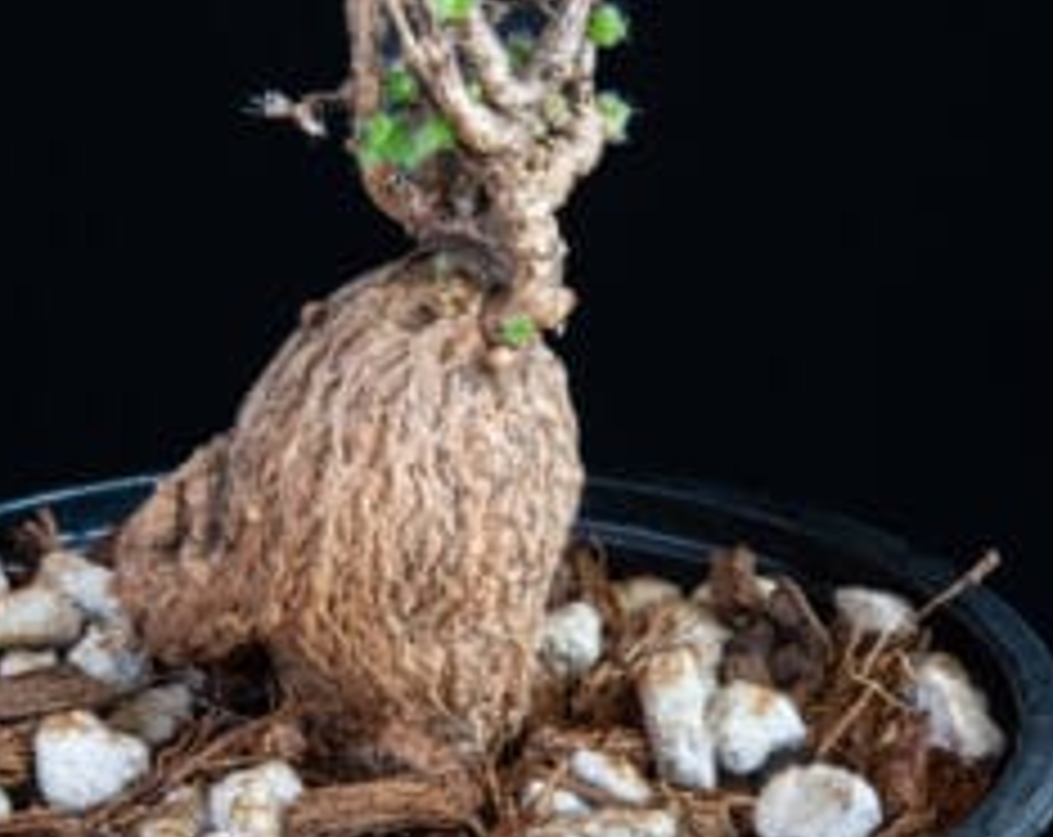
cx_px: 375
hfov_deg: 16.7
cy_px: 398
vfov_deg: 13.4
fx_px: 3575
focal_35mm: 115
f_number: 36
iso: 100
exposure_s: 5
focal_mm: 60
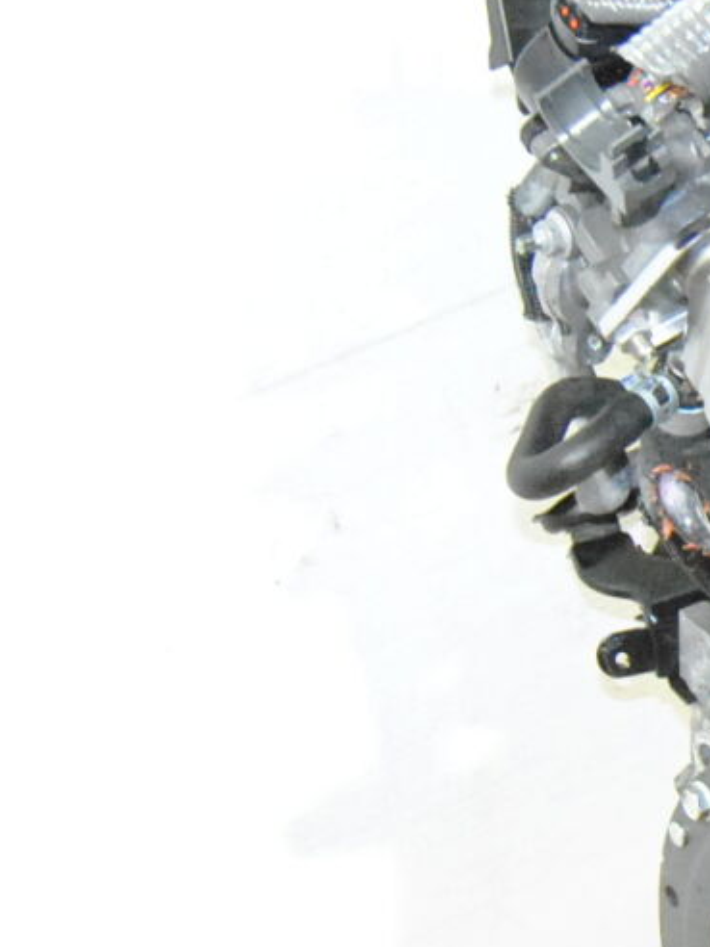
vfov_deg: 13.6
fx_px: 3981
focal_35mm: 146
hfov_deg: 9.6
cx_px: 1320
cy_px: 575
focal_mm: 31
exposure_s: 1/60
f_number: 7.1
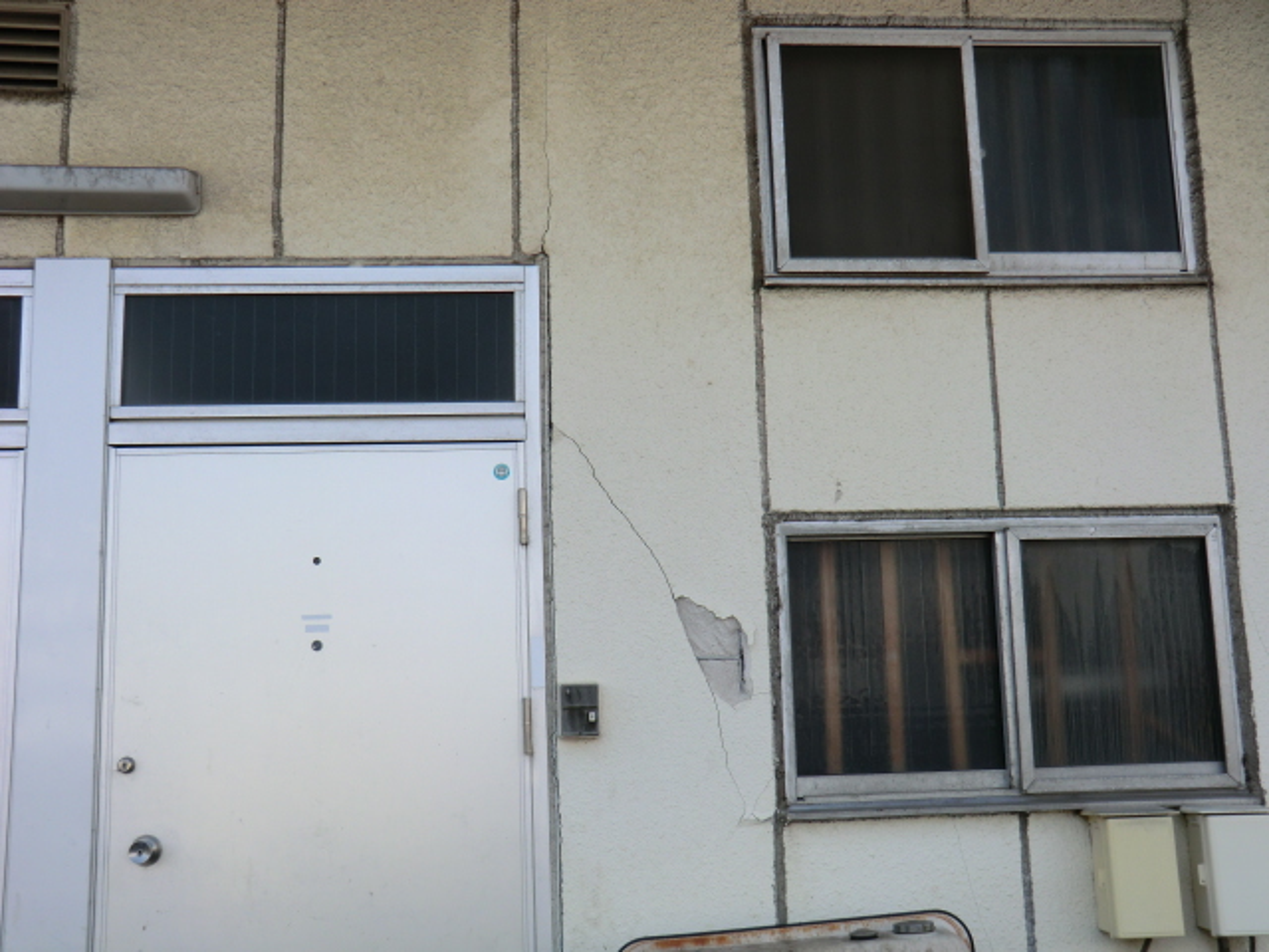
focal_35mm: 40
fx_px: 1466
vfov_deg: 36.0
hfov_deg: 46.8
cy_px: 476
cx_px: 634
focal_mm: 7.1
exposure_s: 1/320
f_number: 3.8
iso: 64
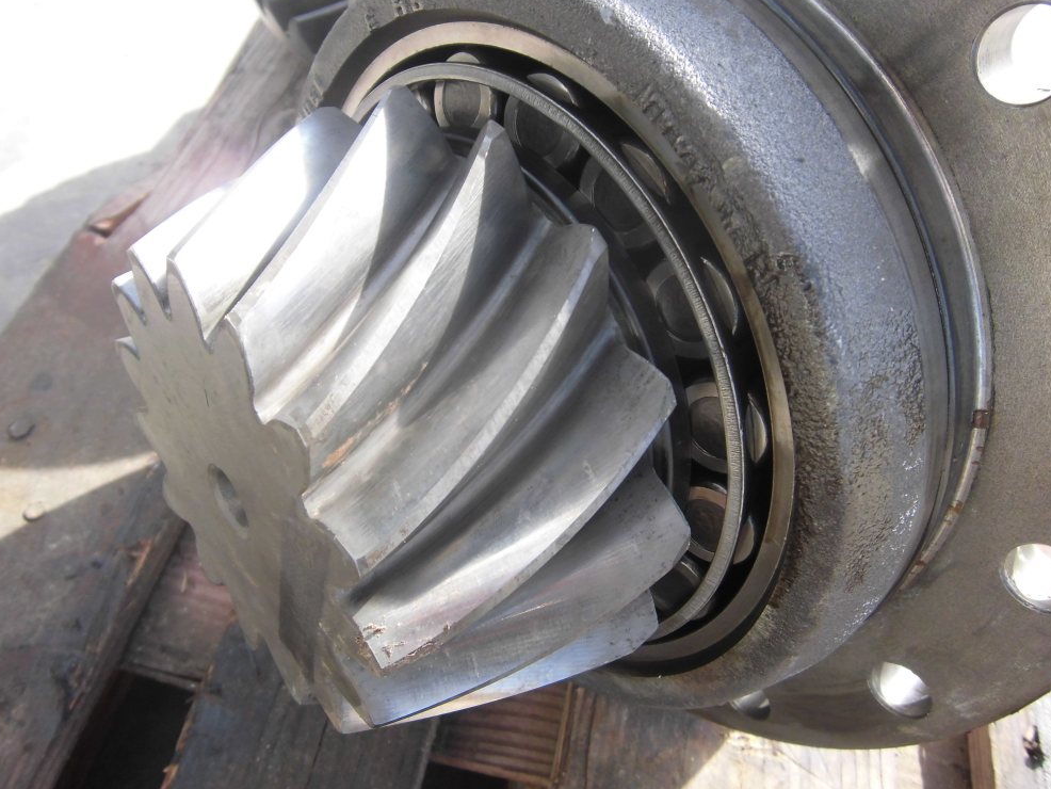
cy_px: 381
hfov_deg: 65.3
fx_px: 820
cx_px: 529
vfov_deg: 51.4
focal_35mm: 27
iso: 100
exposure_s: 1/200
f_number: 2.8
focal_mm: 4.7
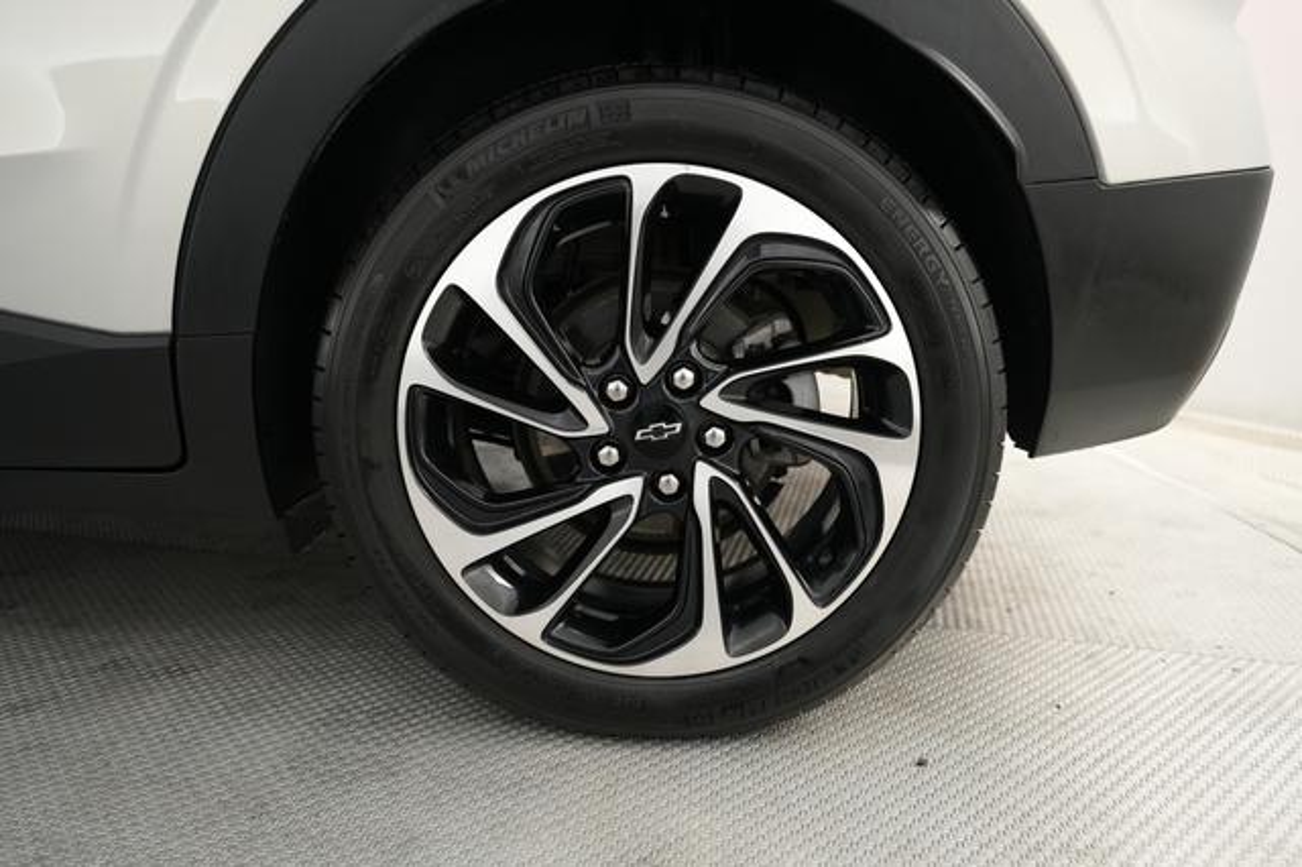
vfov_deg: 51.2
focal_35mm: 25
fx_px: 904
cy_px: 434
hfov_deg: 71.5
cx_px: 651
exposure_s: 1/160
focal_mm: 25
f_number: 2.8
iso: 3200
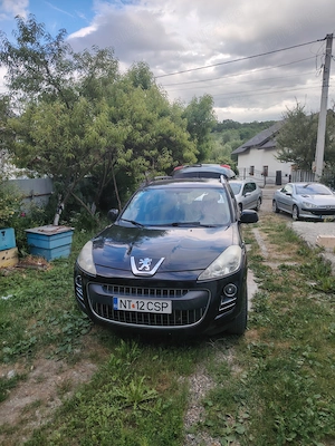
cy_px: 223
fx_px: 310
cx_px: 168
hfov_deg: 56.8
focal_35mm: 24
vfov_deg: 71.6
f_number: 1.75
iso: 100
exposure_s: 1/297
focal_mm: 5.25
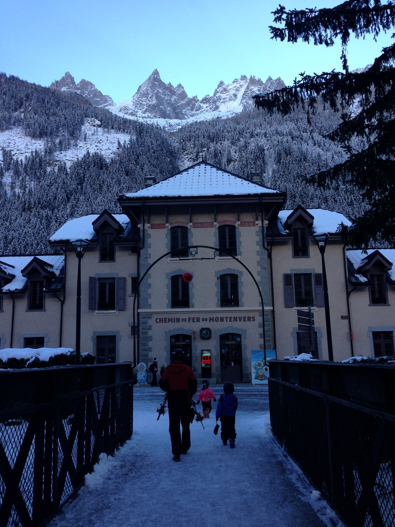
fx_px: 502
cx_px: 198
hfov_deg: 42.9
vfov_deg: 55.4
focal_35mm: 33
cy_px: 264
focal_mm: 4.12
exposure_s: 1/379
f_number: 2.4
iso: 50
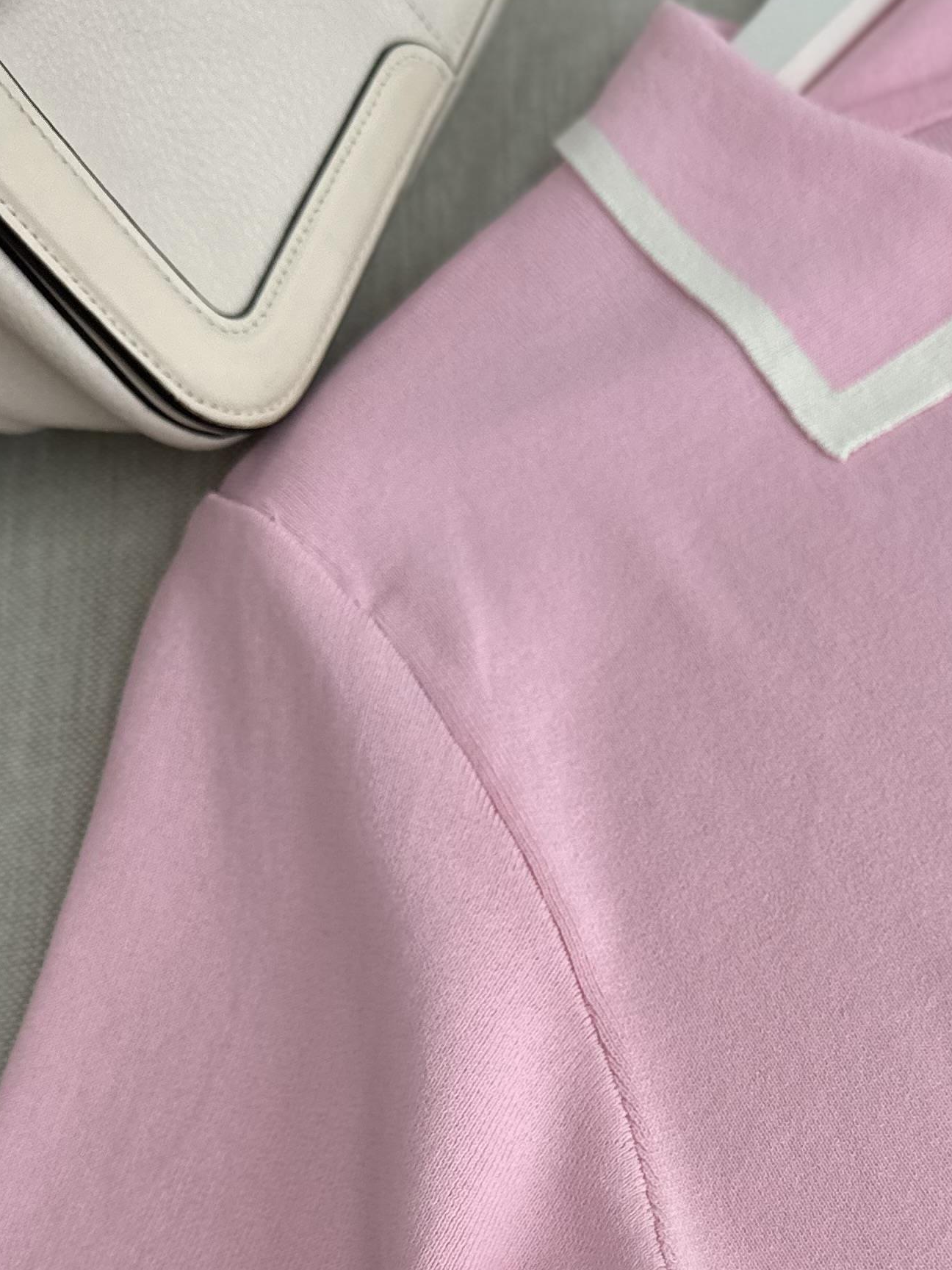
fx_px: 2053
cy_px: 1039
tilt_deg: -67.6
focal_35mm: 56
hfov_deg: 25.3
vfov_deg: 33.2
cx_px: 848
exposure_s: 1/235
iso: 64
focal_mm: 6.86
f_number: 1.78
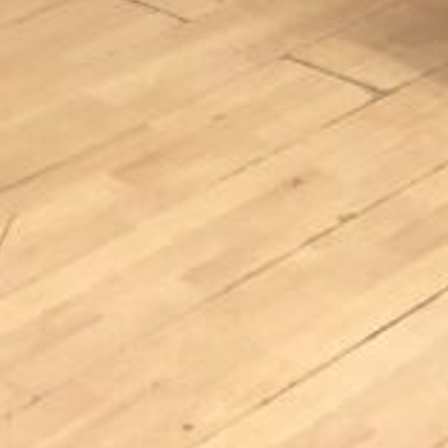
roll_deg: +0.2
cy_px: -394
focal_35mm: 161
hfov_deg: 10.3
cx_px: 799
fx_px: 2357
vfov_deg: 10.2
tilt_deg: -16.2
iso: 100
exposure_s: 1/17
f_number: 1.8
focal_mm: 3.99
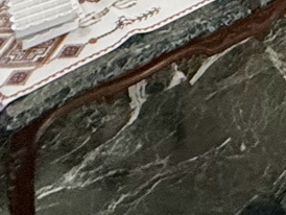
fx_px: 810
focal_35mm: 98
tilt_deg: -2.2
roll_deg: +0.2
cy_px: -507
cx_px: 455
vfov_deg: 9.7
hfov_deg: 17.5
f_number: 2.2
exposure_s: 1/50
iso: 320
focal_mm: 2.22
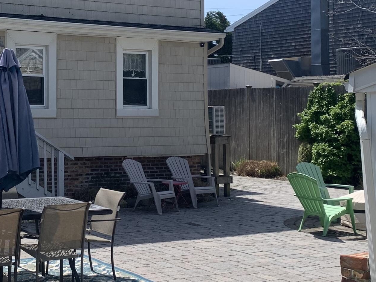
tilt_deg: +2.8
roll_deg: -0.1
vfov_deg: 23.5
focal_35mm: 62
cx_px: 54
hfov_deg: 30.1
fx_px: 674
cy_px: 78
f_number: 1.8
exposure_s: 1/2481
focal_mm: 4.25
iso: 25
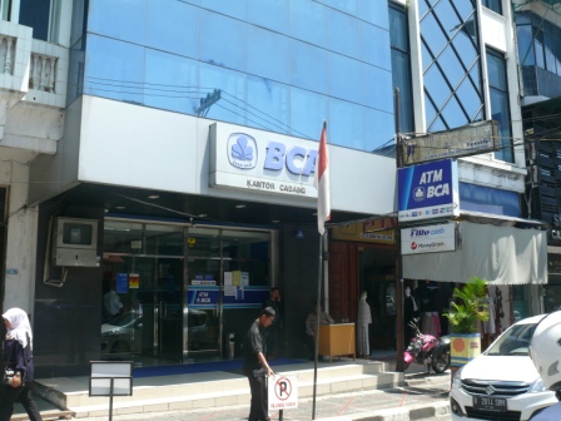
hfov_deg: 52.6
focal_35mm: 35
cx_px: 280
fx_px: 567
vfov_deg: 40.7
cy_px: 210
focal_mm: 7.4
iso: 100
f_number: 5.6
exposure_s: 1/200
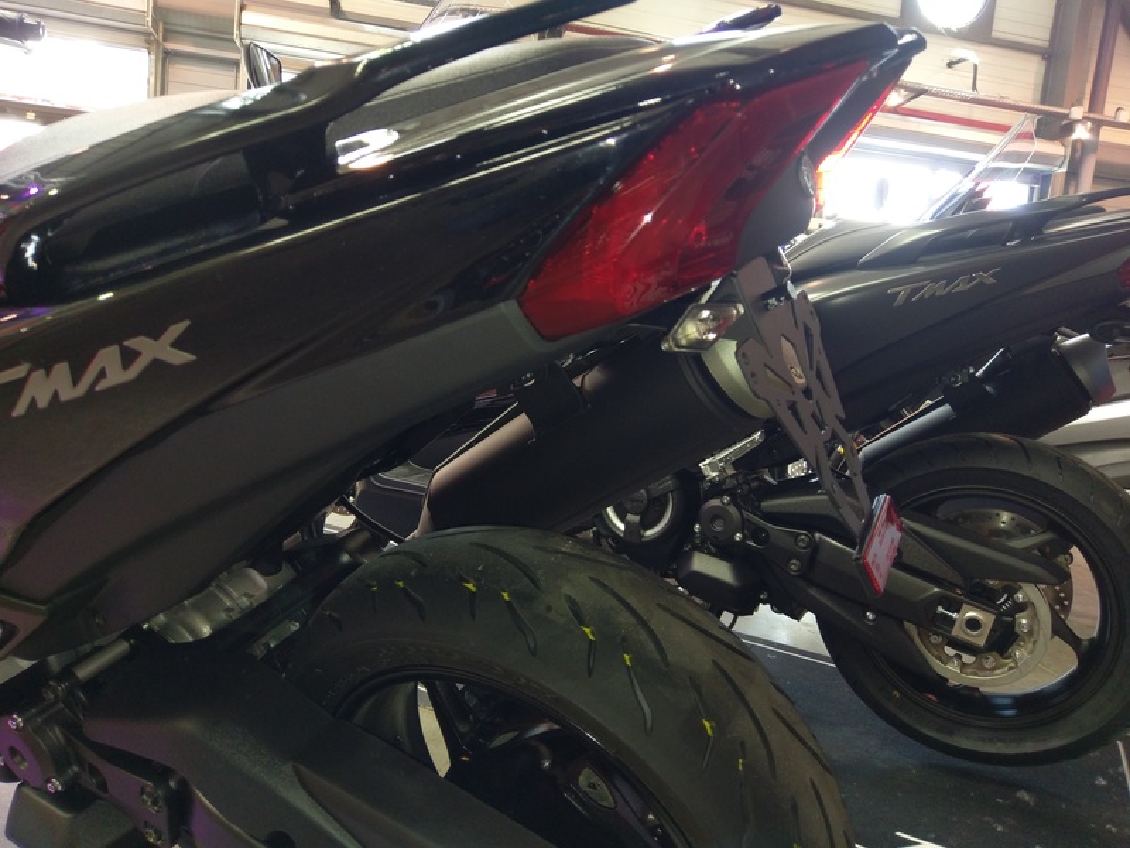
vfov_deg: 53.1
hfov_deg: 67.3
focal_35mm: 26
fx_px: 849
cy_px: 424
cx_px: 565
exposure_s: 1/33
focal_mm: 4.58
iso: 200
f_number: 1.8
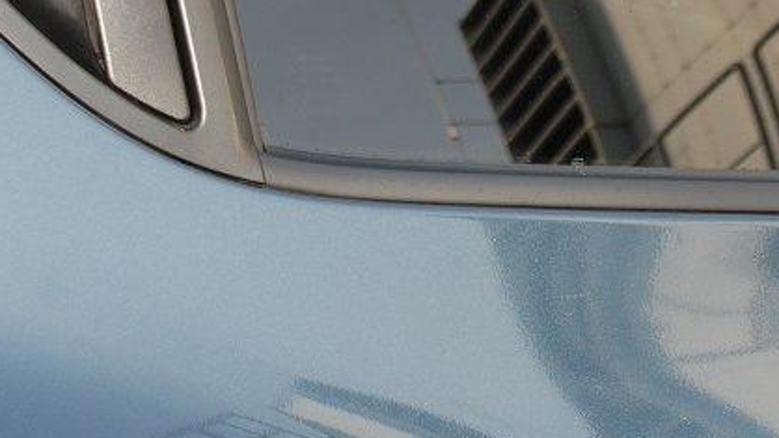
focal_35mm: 154
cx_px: 544
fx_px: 3181
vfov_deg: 7.8
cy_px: 21
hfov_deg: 13.9
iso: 200
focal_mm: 40
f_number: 6.3
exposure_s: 1/160
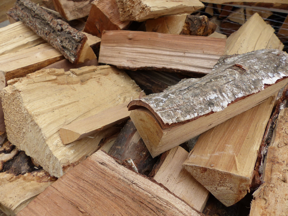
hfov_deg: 69.4
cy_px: 108
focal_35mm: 25
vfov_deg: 54.9
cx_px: 144
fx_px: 208
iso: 100
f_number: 2.8
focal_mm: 4.5
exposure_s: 1/100
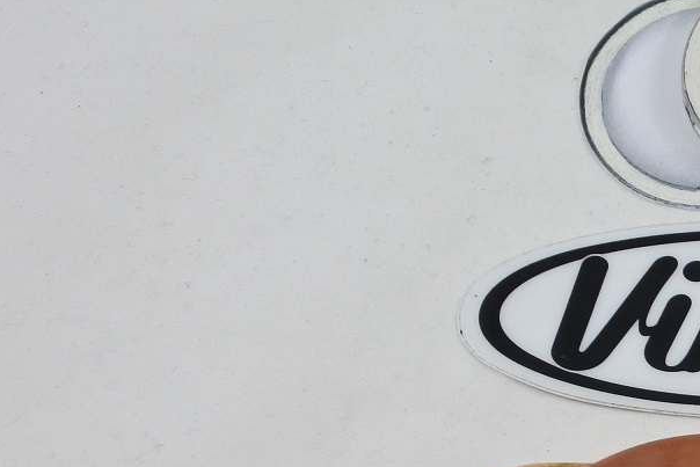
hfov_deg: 15.8
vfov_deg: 11.3
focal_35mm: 120
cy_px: 437
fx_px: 2334
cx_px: 1021
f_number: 4.2
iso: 400
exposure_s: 1/160
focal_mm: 15.3
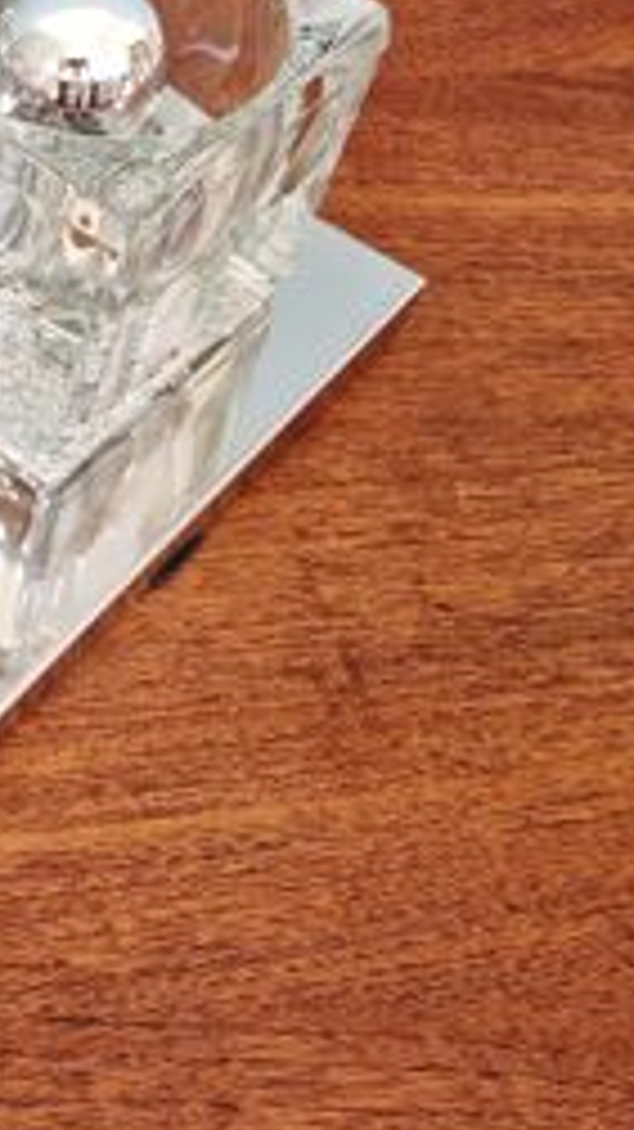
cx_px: -391
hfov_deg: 17.4
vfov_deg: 34.3
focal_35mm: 60
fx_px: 1795
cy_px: 302
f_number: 1.8
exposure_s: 1/100
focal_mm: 5.4
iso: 160
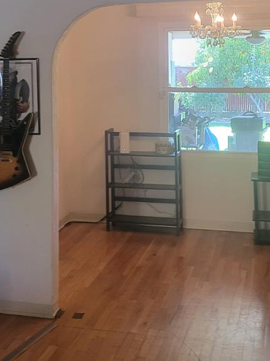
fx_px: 708
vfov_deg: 27.4
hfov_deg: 21.3
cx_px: 43
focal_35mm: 68
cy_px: 29
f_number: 1.8
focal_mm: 5.4
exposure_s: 1/40
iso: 250
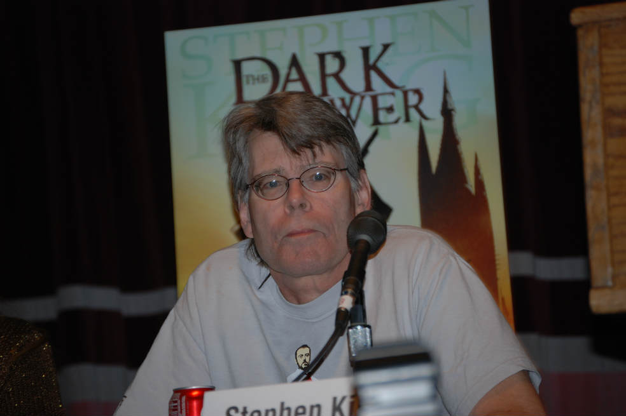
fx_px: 3128
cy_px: 208
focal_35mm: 180
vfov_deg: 7.6
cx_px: 313
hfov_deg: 11.4
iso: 200
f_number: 5
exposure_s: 1/60
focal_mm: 120
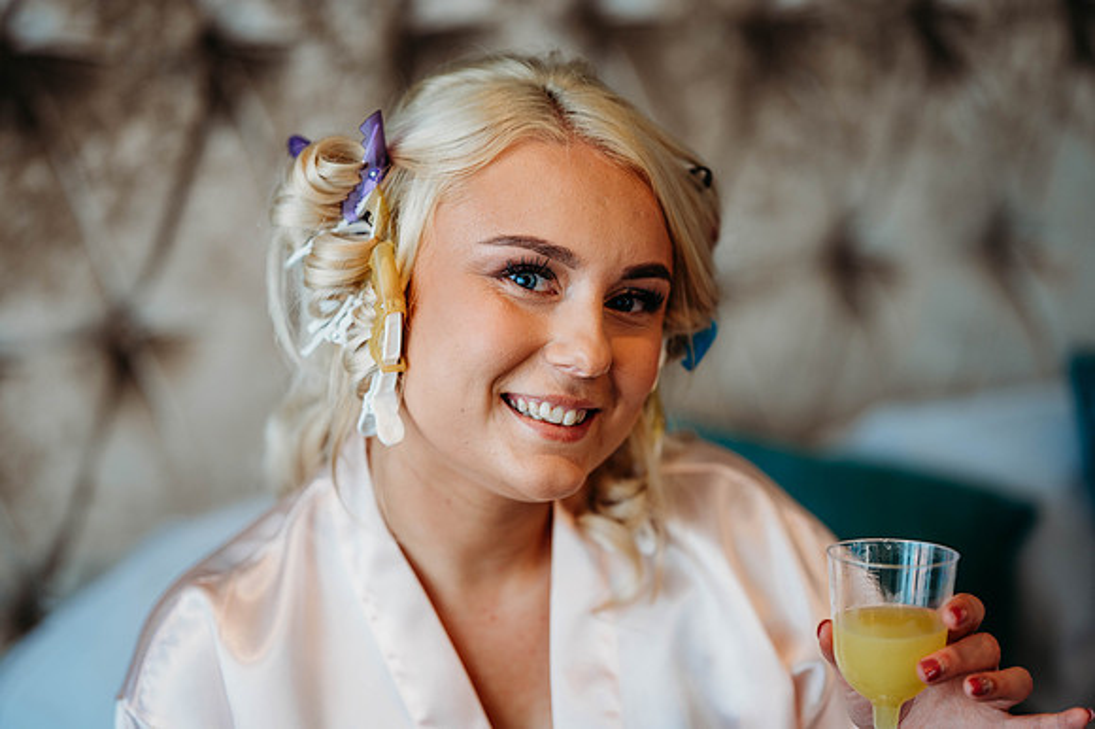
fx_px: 2584
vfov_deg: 16.1
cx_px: 548
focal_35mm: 85
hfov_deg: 23.9
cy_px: 364
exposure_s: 1/200
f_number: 1.8
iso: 180
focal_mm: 85
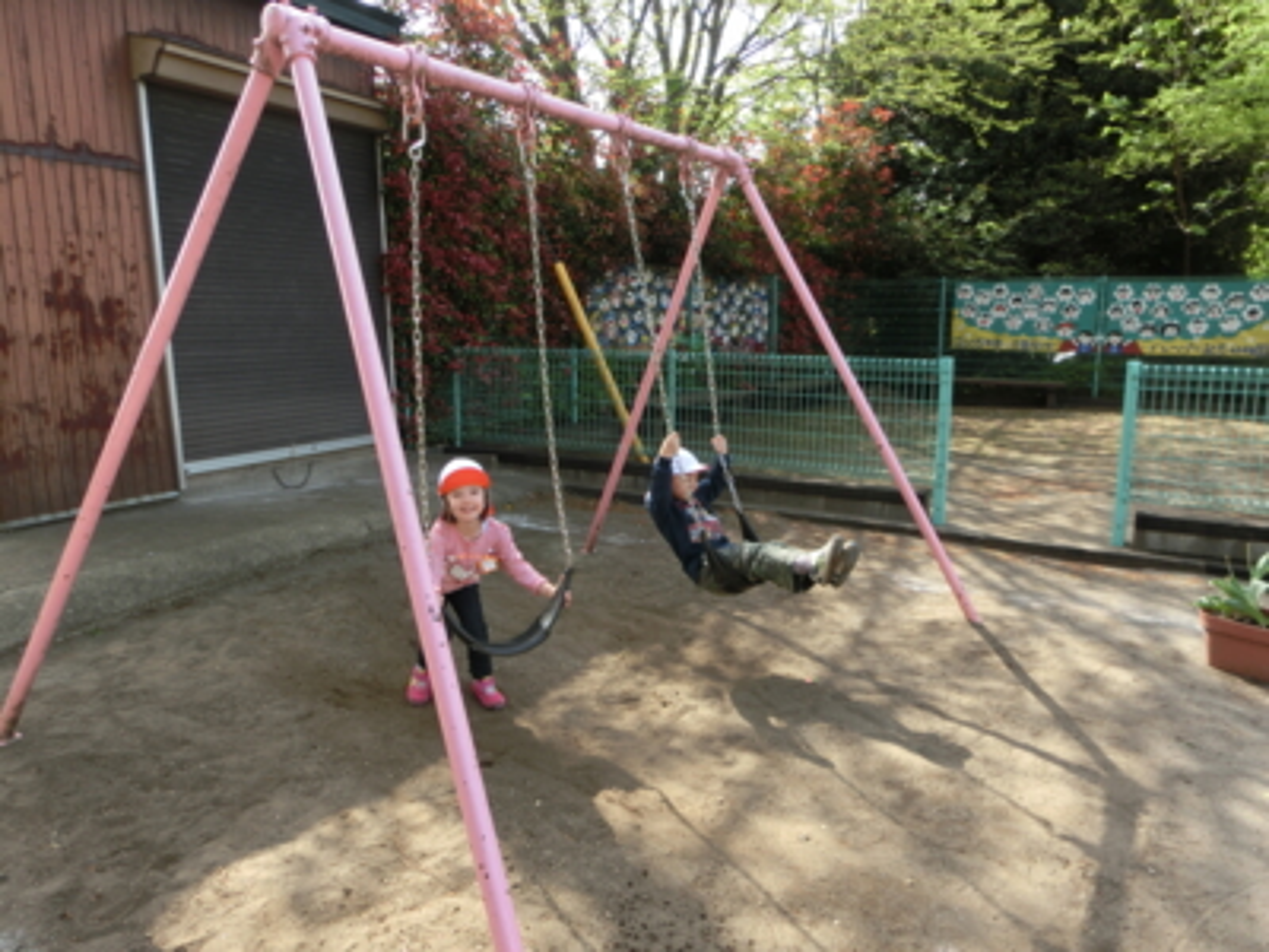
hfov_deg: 71.6
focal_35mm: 24
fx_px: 880
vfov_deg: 56.8
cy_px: 476
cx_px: 634
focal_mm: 4.24
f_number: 3
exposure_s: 1/250
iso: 80
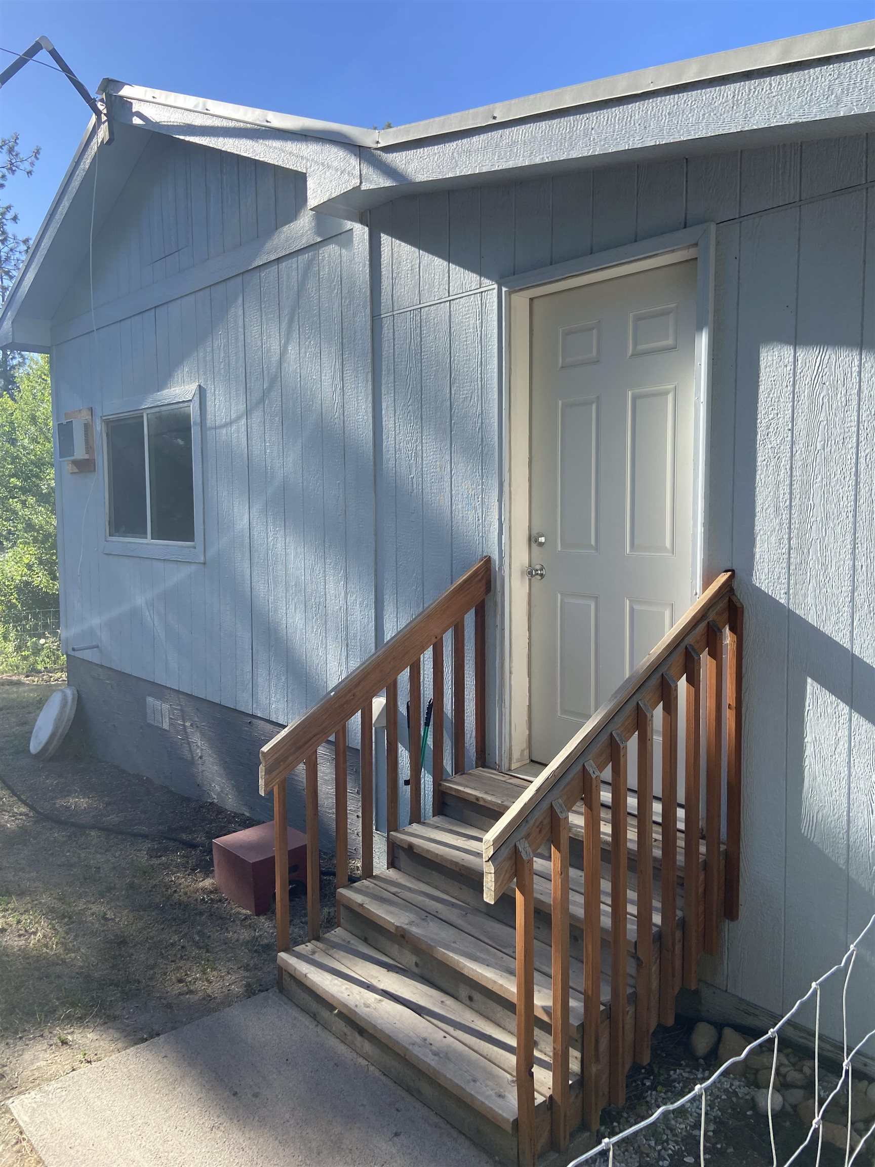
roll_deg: -0.1
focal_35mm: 26
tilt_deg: -3.3
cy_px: 584
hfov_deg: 53.1
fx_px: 876
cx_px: 438
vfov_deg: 67.3
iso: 32
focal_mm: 4.25
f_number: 1.8
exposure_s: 1/965
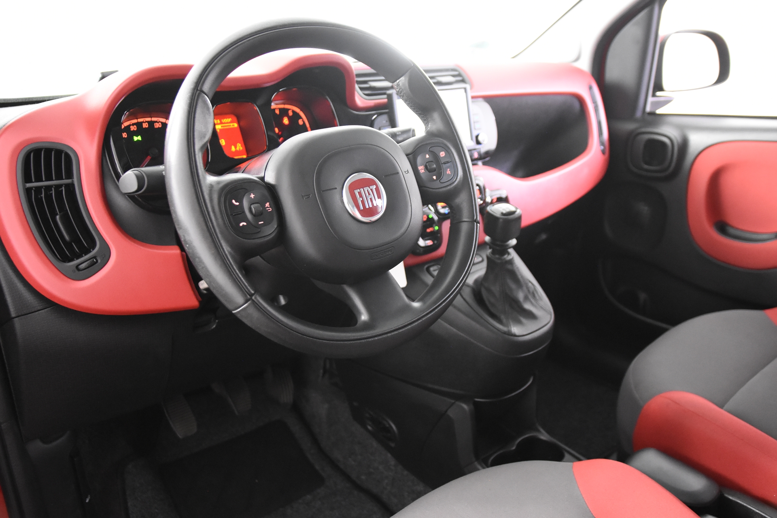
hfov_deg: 61.9
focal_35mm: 30
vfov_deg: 43.6
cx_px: 388
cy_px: 259
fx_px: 647
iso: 4000
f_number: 2.8
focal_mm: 20
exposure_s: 1/30
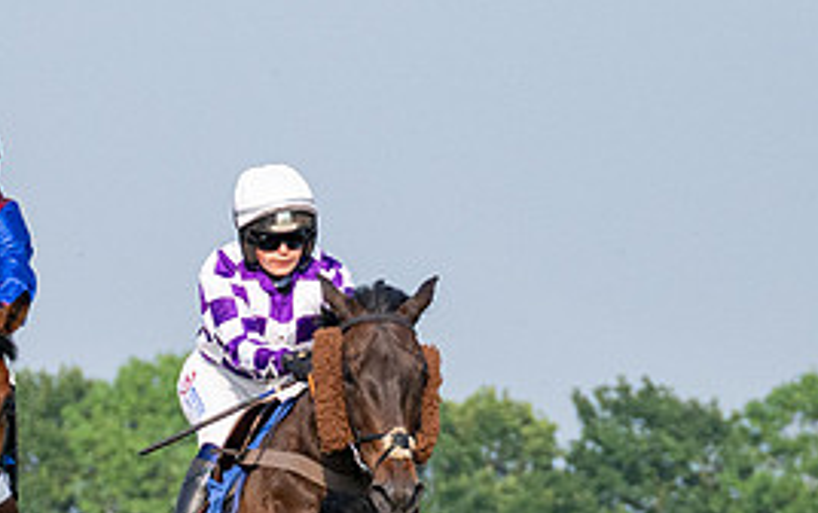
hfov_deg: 4.2
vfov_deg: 2.7
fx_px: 11067
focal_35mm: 496
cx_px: -35
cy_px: 565
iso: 400
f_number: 4
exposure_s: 1/4000
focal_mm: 98
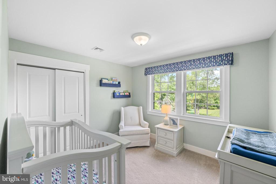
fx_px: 107
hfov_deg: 104.2
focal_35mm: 14
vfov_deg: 81.2
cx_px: 138
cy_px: 92
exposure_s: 1/125
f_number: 5.6
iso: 1250
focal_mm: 14
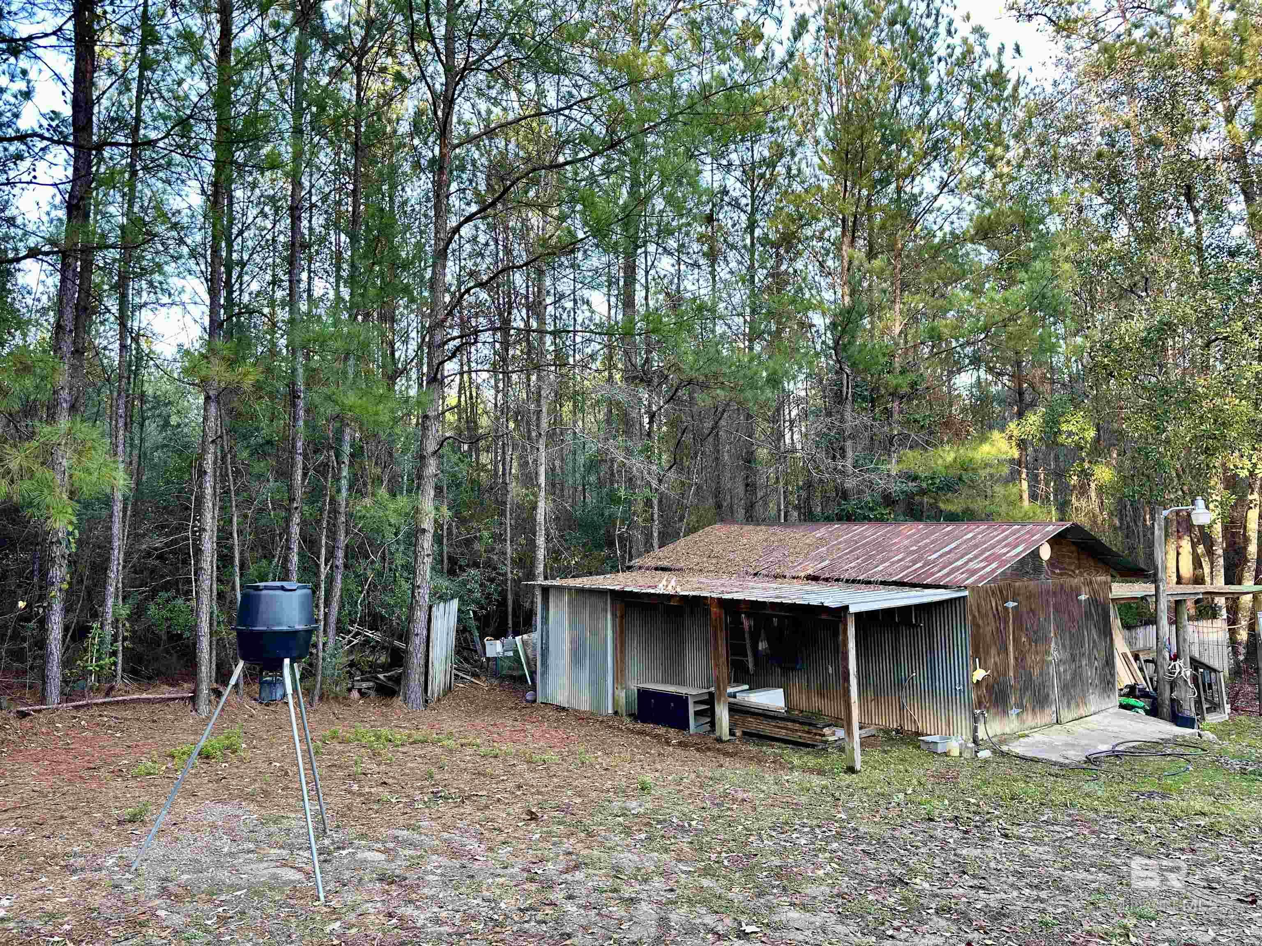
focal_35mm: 24
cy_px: 473
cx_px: 631
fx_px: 875
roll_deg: +0.4
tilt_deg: +4.5
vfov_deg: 56.8
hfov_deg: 71.6
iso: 125
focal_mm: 6.86
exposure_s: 1/121
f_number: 1.78
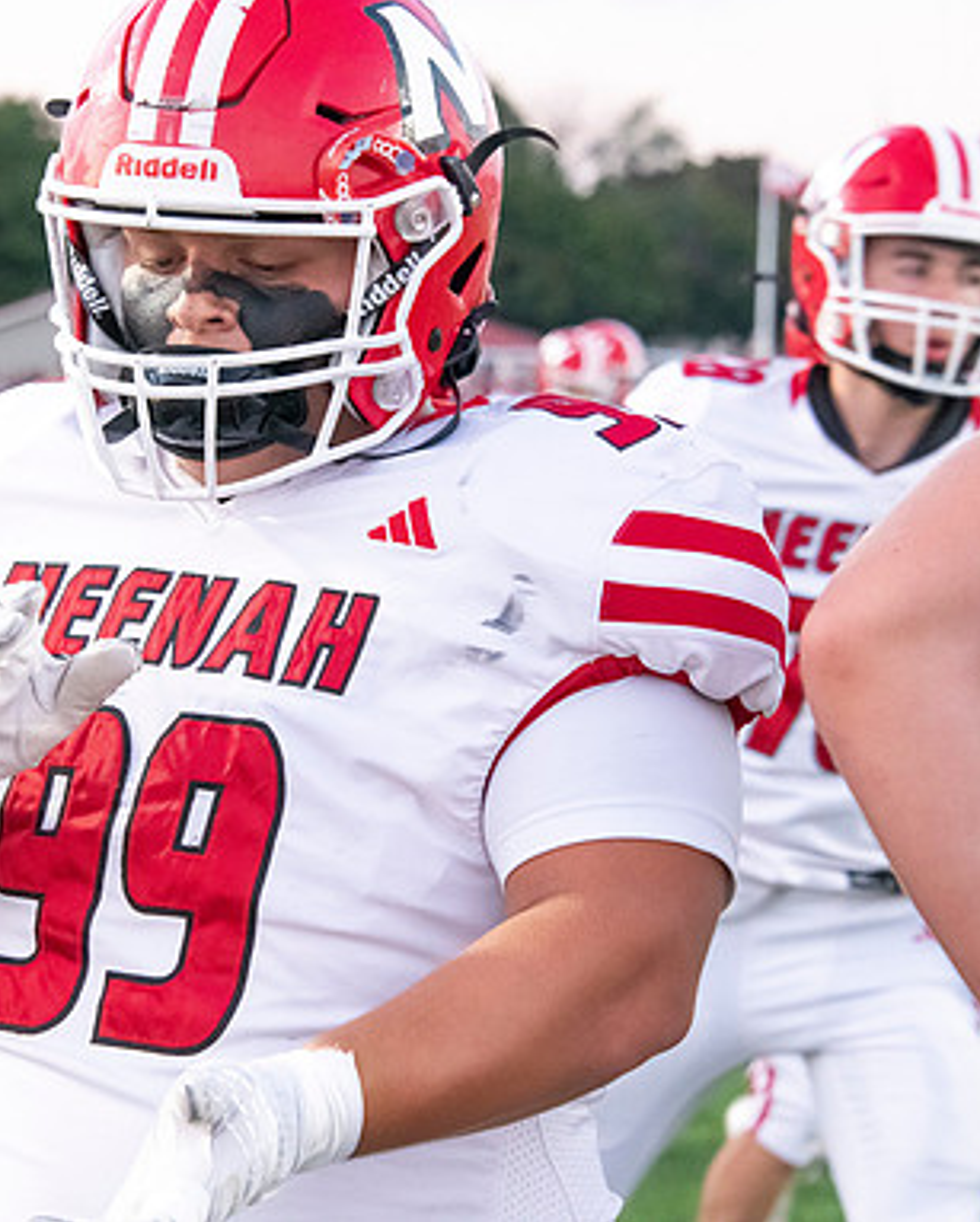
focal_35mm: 142
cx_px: 412
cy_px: 608
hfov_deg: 10.9
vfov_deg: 13.6
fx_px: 5142
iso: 10000
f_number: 7.1
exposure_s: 1/500
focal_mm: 100
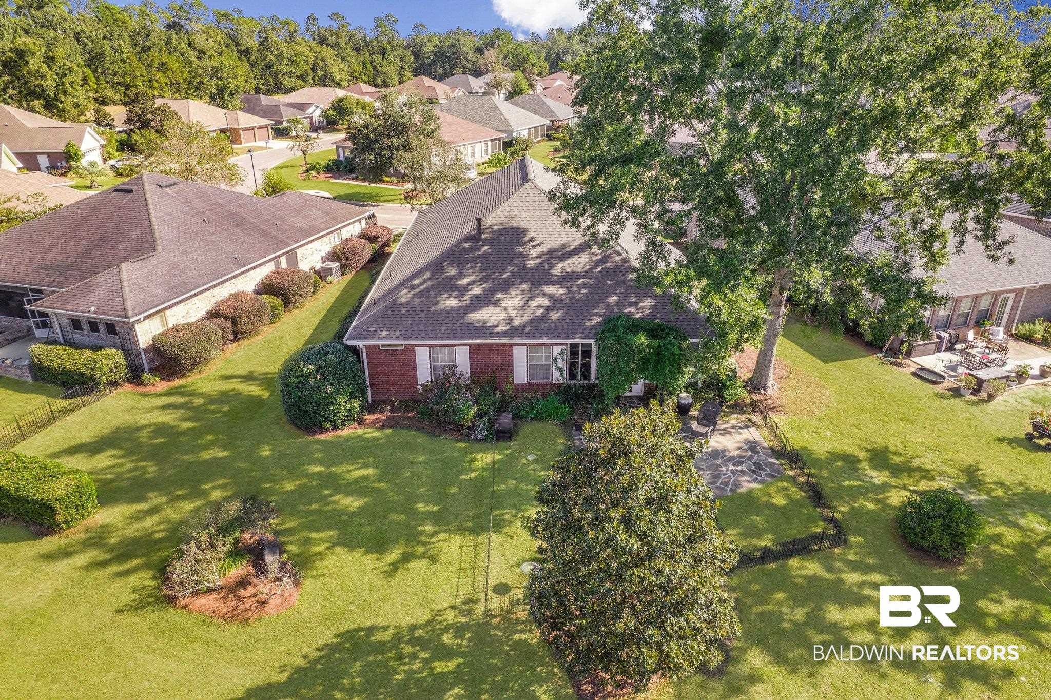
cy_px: 350
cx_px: 526
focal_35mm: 22
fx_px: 642
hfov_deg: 78.6
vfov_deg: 57.2
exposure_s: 1/25
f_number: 2.8
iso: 110
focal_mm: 8.38
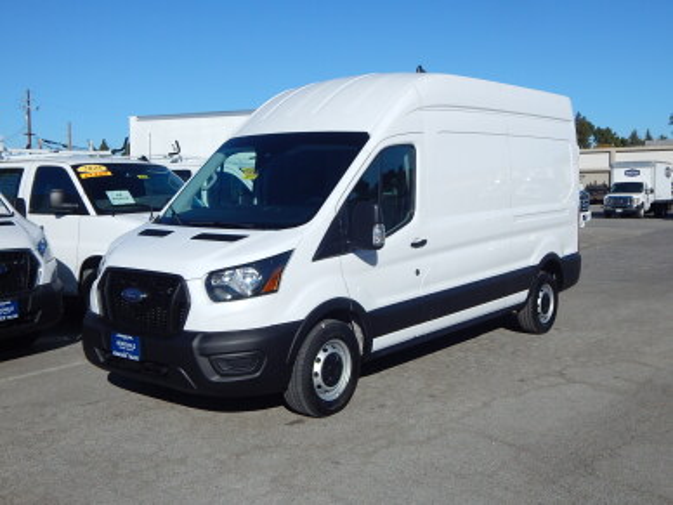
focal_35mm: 38
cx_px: 336
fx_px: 739
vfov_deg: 37.7
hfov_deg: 49.0
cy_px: 252
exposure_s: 1/1000
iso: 125
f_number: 6.9
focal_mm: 6.8
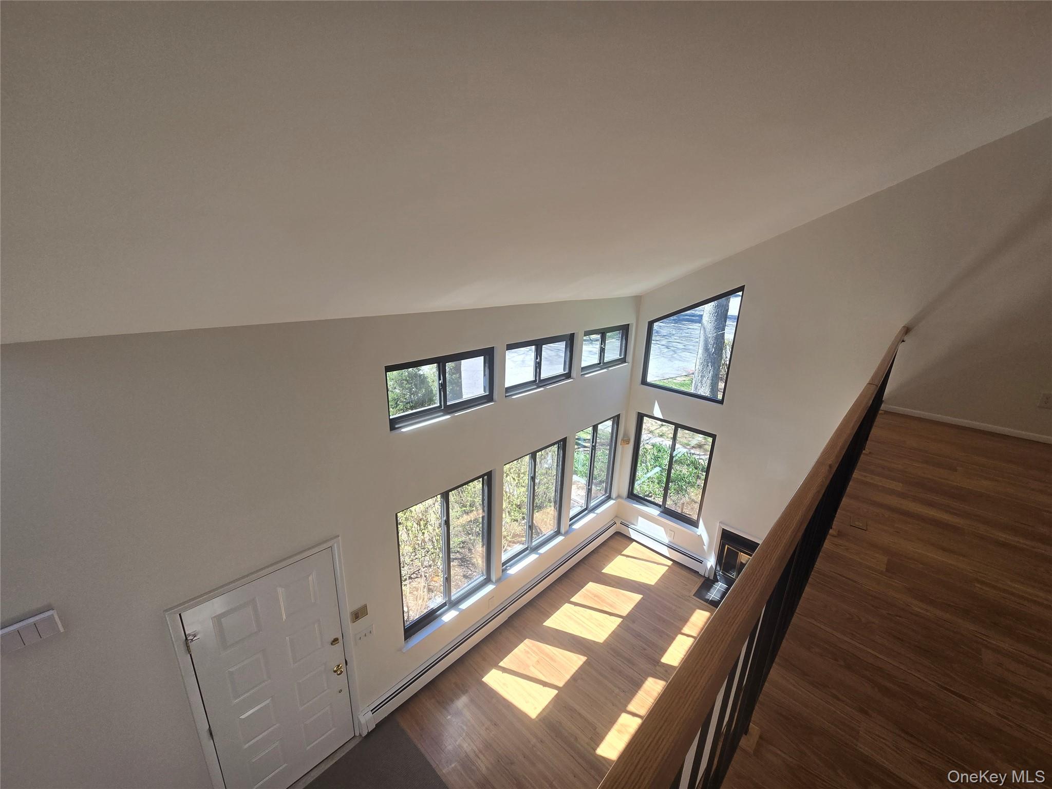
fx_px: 395
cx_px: 526
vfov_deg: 89.9
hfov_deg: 106.2
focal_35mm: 13
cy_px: 394
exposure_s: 1/214
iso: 50
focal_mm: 2.2
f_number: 2.2
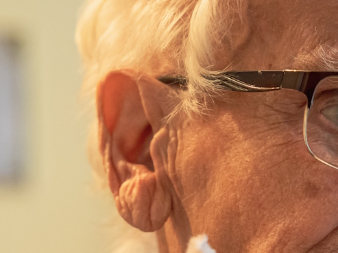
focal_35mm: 203
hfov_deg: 9.7
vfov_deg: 7.3
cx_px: 358
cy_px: 278
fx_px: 1981
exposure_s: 1/125
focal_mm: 52
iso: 2000
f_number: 2.8
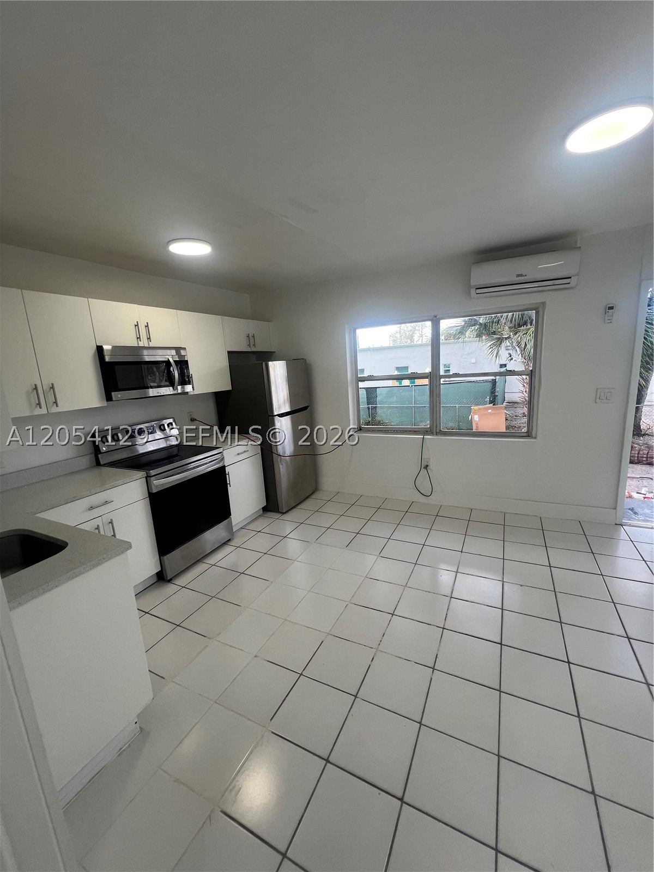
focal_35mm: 13
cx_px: 327
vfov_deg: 106.2
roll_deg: +3.4
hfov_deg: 89.9
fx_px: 327
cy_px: 436
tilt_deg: -11.5
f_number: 1.8
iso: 50
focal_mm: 1.57
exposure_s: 1/120
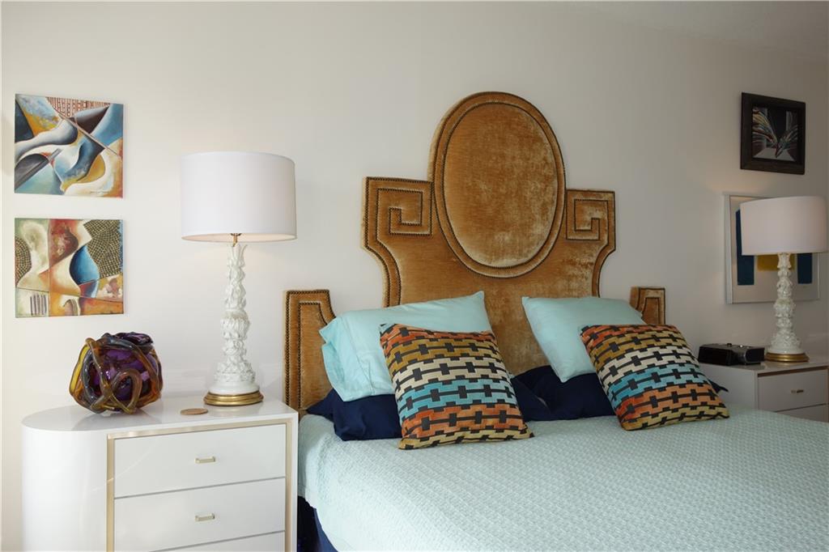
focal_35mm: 28
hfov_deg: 65.5
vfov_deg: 46.4
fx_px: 645
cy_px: 276
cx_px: 414
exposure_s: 1/100
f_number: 3.5
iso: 125
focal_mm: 10.4
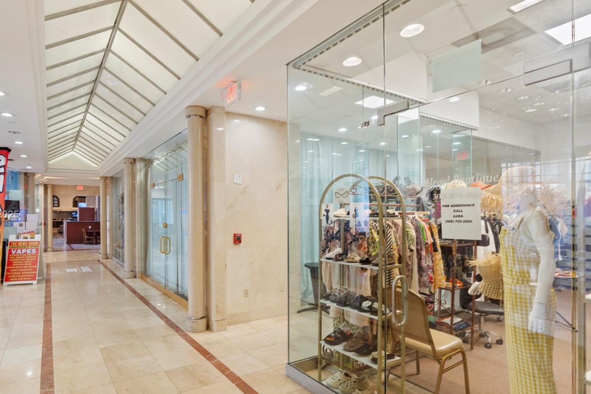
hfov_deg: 83.1
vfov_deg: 61.8
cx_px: 241
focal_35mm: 20
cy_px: 215
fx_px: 328
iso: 1000
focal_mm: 16
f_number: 4.5
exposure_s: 1/15
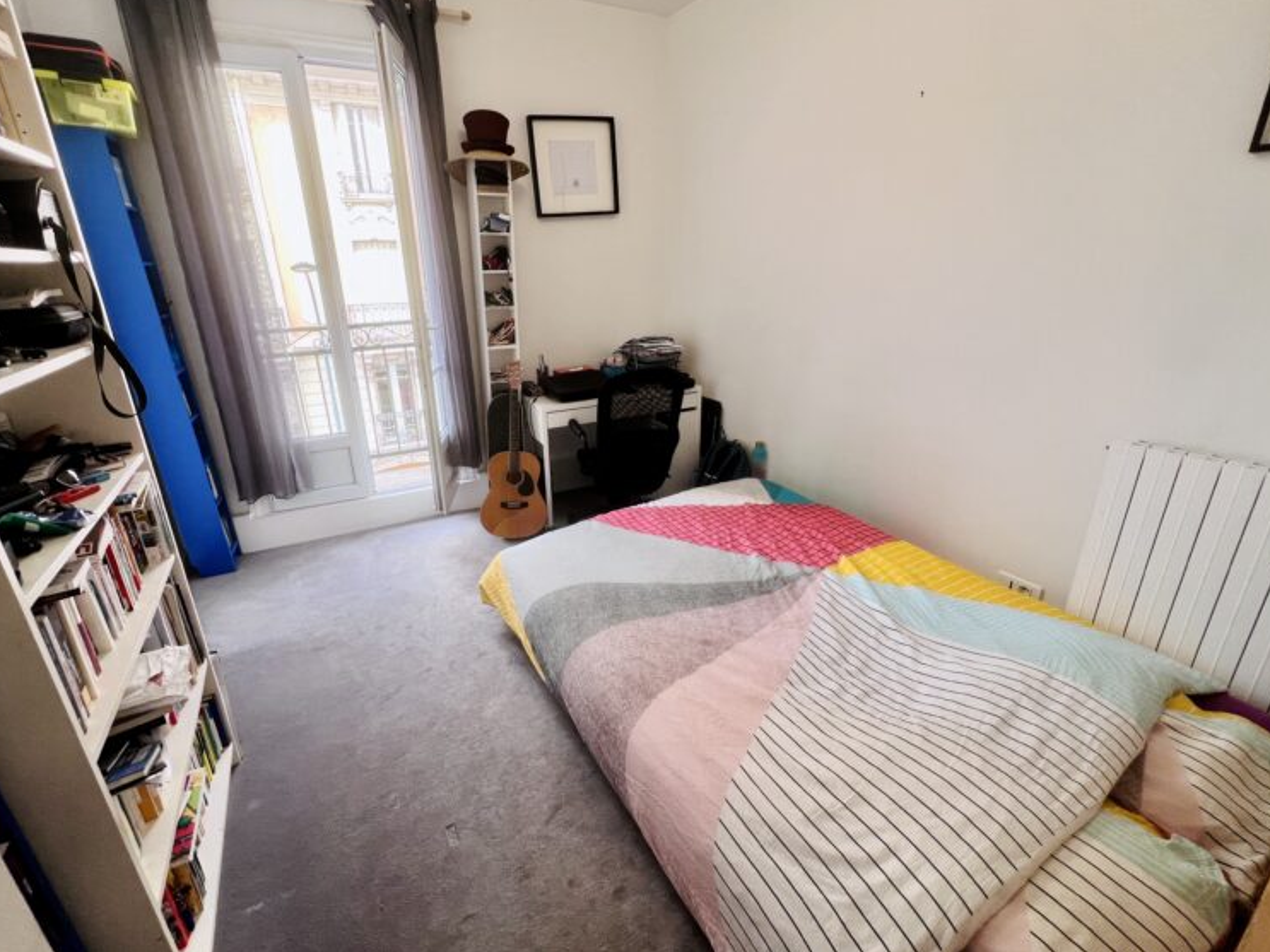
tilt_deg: -18.3
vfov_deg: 85.6
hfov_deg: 102.0
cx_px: 610
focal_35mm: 14
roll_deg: +1.5
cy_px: 446
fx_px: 514
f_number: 1.8
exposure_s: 1/99
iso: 80
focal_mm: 1.57
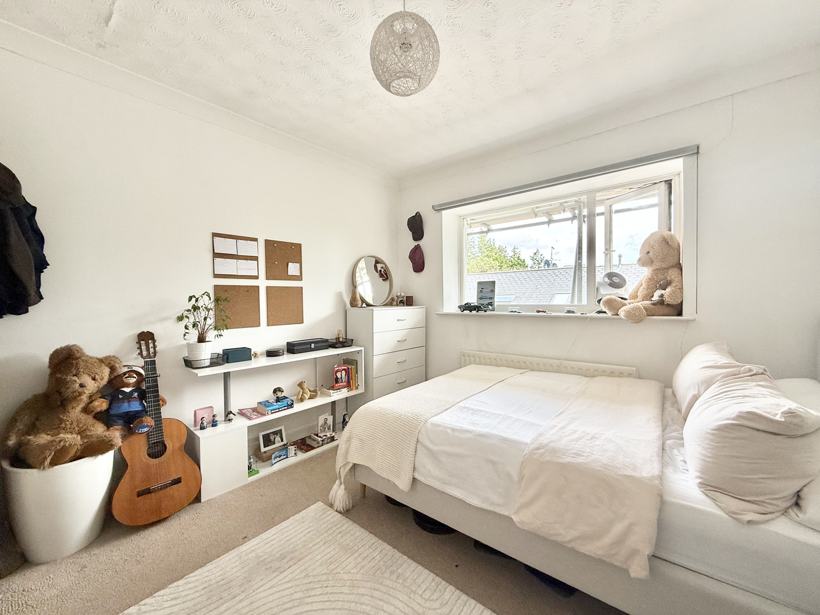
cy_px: 308
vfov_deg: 85.7
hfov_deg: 102.1
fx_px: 332
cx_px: 410
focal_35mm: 14
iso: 100
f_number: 2.2
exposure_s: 1/99
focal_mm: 2.22
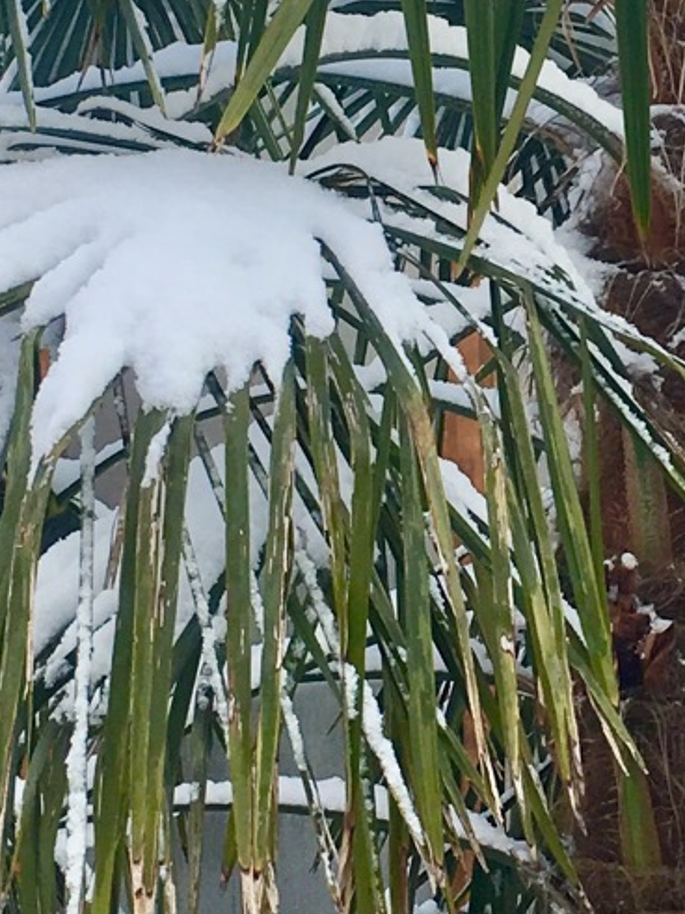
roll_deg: +1.2
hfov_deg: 12.1
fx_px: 3194
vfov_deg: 16.2
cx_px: 720
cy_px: 201
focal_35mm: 121
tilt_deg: +12.1
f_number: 2.2
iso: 25
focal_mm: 4.15
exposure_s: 1/370
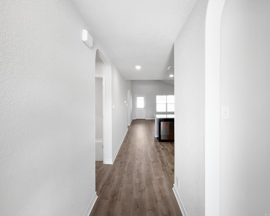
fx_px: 112
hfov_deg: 100.7
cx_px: 139
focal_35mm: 14
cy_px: 108
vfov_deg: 88.0
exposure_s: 1/120
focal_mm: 1.57
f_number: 1.8
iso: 100
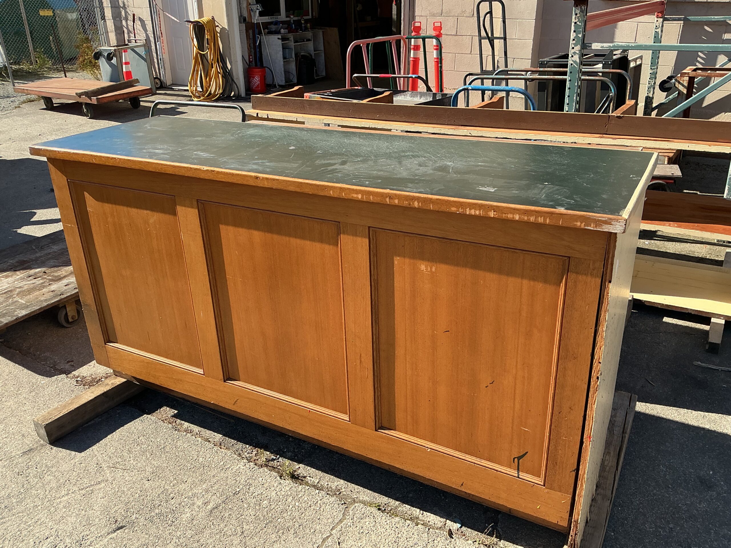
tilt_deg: -24.7
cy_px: 274
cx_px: 366
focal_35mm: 29
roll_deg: +0.8
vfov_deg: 48.2
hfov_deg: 61.7
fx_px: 612
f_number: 1.8
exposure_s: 1/792
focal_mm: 3
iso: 25
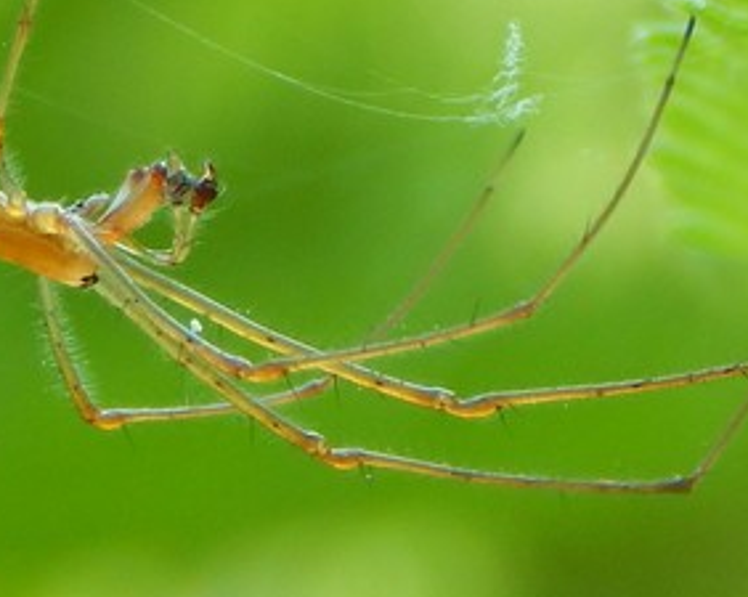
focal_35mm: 417
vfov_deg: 3.7
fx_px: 9222
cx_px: 330
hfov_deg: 4.6
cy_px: 191
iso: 125
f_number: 4.9
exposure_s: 1/50
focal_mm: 25.3
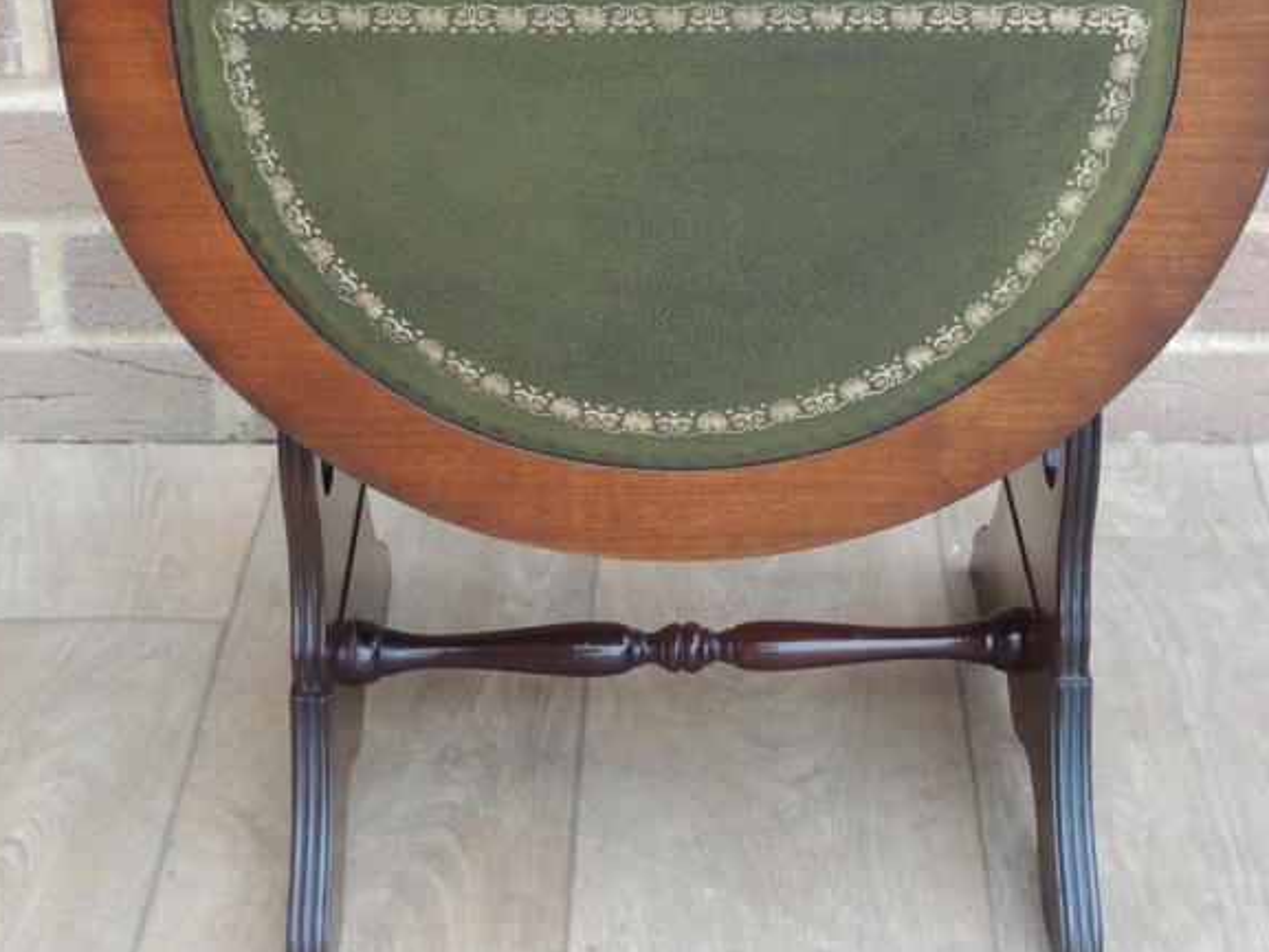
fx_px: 2603
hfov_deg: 27.4
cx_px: 743
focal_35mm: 71
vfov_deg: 20.6
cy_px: 237
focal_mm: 7.1
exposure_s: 1/30
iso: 400
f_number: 3.3
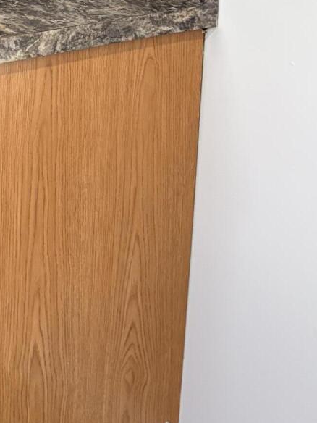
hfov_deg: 16.1
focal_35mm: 89
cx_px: -31
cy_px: -85
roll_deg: -1.5
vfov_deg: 20.6
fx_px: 1087
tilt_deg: -10.4
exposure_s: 1/60
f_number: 1.6
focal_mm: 5.96
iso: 250
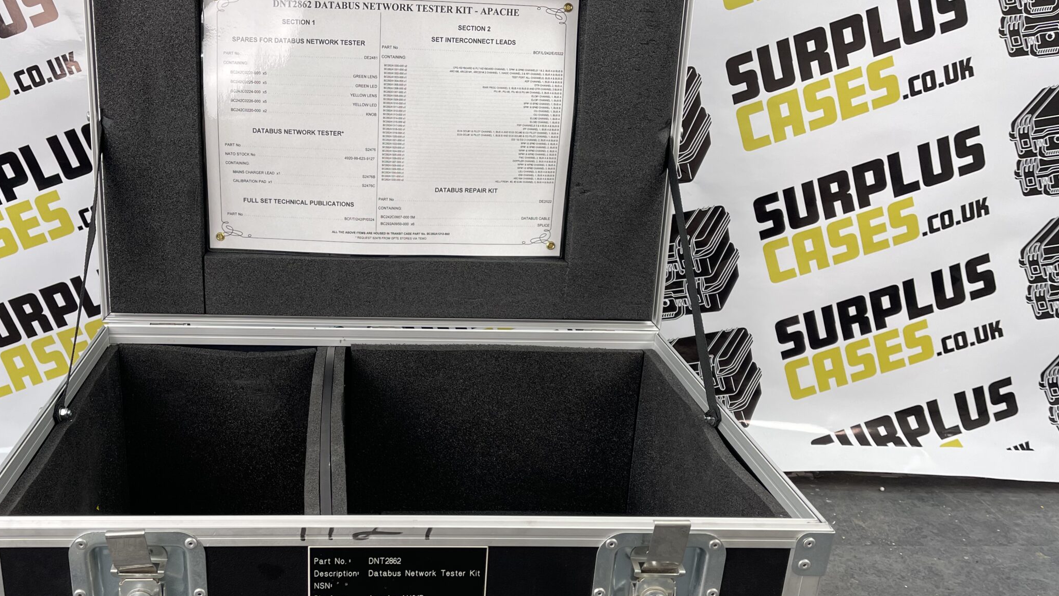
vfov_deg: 34.5
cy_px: 371
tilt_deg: -22.1
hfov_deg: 57.3
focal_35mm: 34
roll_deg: -1.6
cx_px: 399
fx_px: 955
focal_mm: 5.1
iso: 50
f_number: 1.6
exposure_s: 1/100
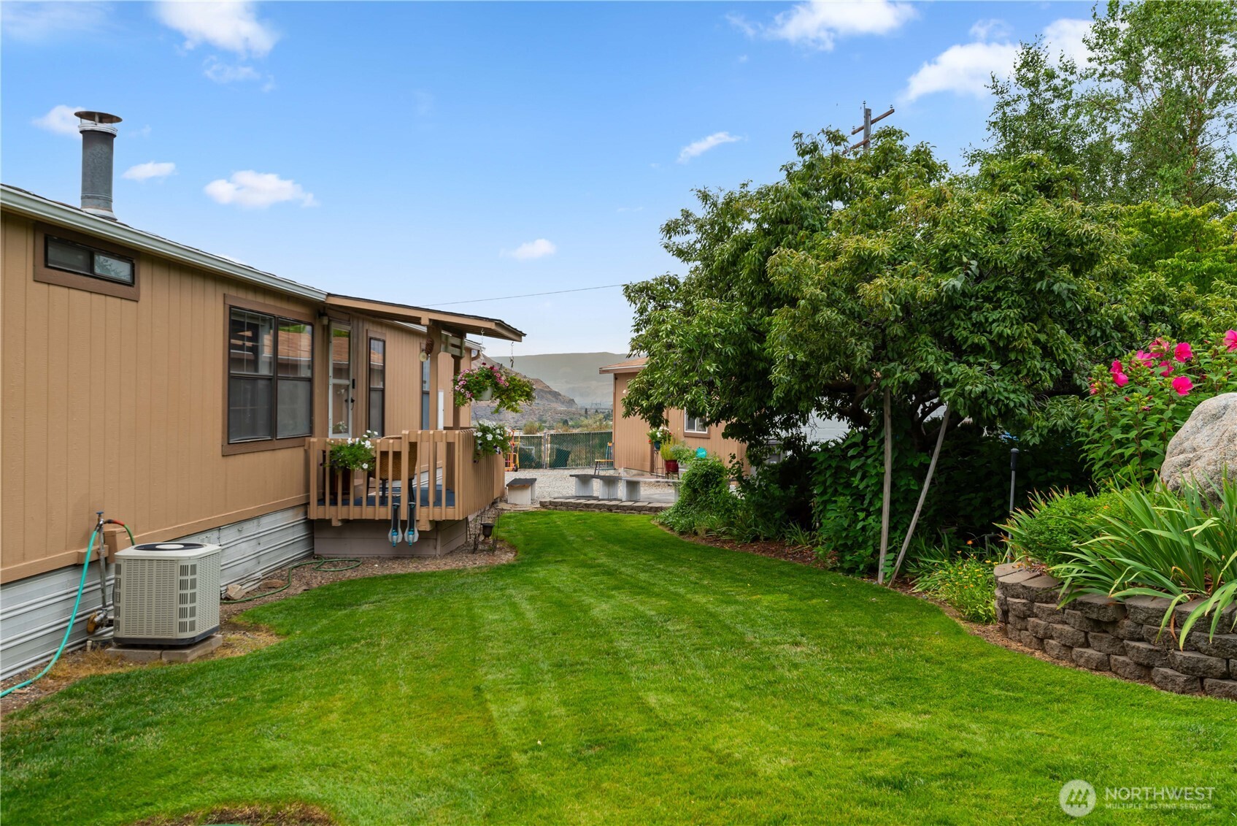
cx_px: 618
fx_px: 1031
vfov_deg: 43.6
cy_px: 413
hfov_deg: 61.9
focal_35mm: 30
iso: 100
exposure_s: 1/50
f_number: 8
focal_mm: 30
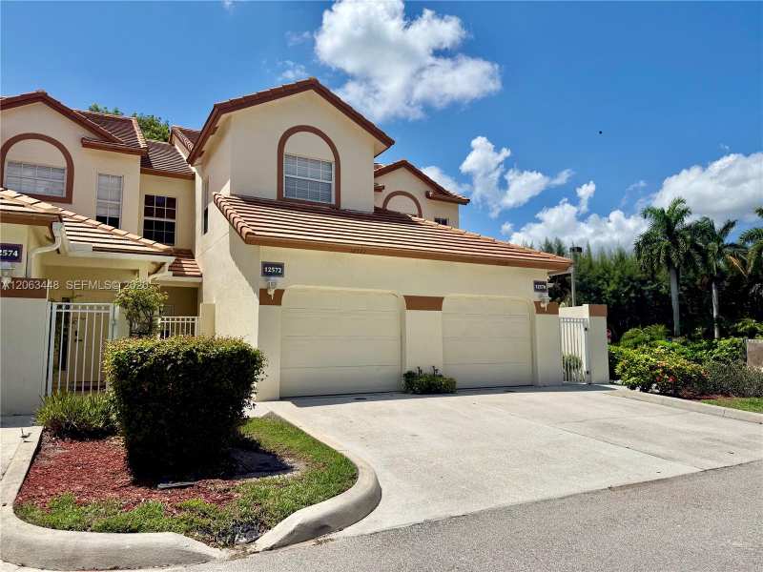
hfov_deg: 71.6
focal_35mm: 24
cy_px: 286
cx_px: 382
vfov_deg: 56.8
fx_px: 529
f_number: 1.78
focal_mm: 6.76
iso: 80
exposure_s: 1/9091
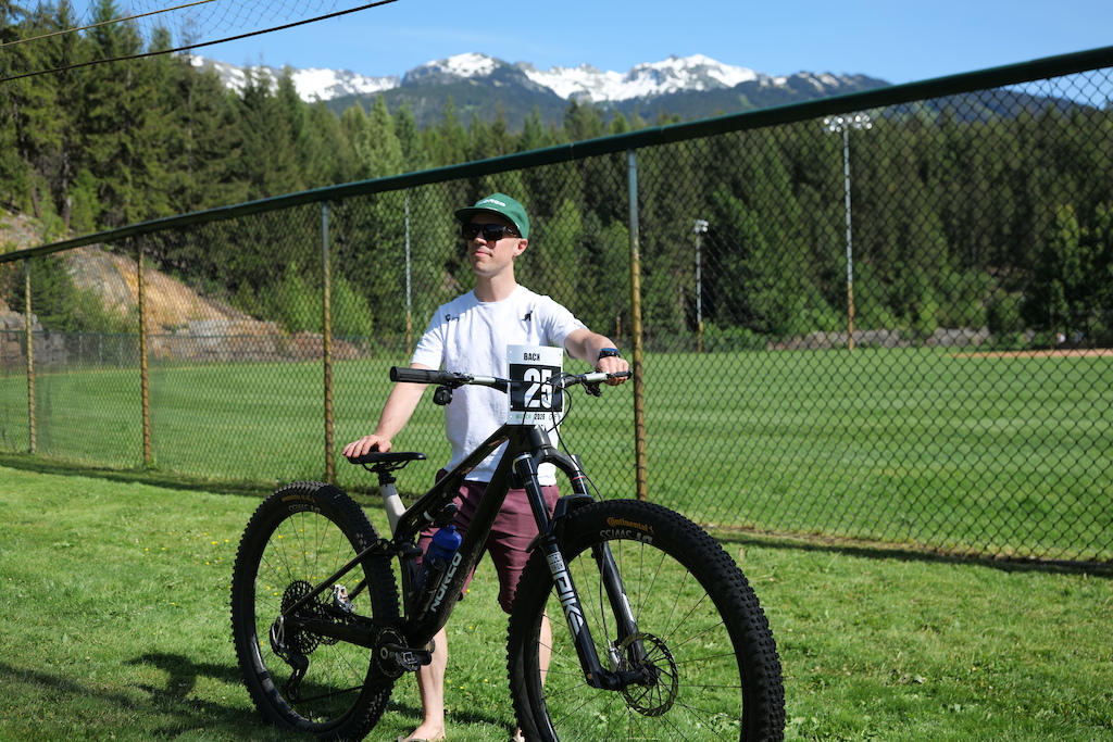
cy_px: 371
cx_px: 556
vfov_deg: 35.1
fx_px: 1175
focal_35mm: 38
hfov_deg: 50.7
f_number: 5
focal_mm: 38
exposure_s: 1/320
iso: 100
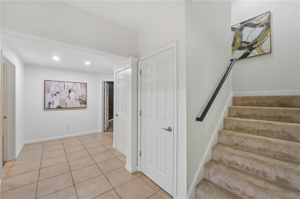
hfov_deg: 104.3
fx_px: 117
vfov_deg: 81.1
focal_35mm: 14
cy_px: 100
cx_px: 150
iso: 320
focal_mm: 14
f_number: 8
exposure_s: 1/10
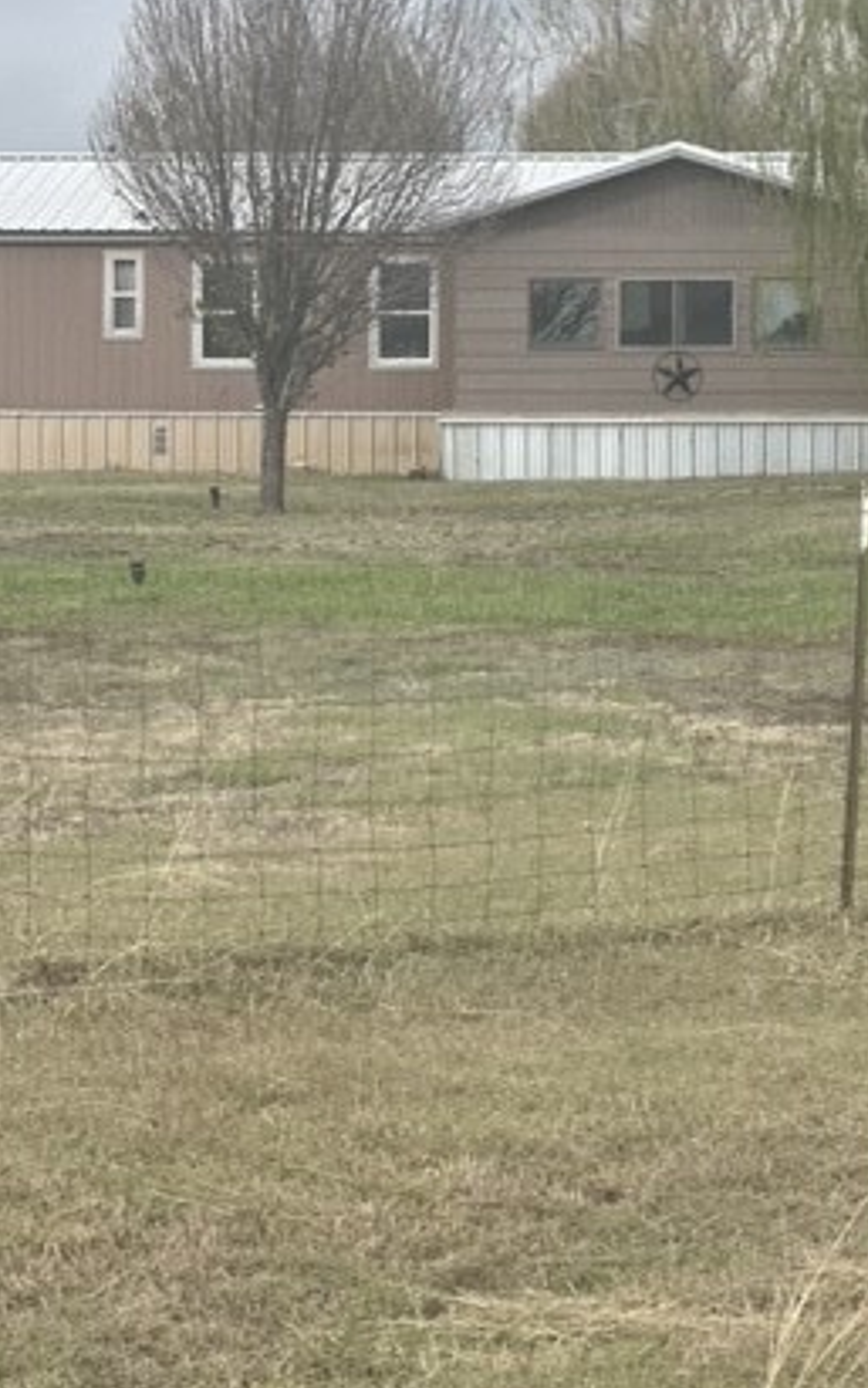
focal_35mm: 127
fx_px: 4805
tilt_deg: -3.2
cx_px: 642
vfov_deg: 16.4
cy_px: 692
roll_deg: -0.4
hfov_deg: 10.3
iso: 25
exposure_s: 1/238
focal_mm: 9
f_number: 2.8
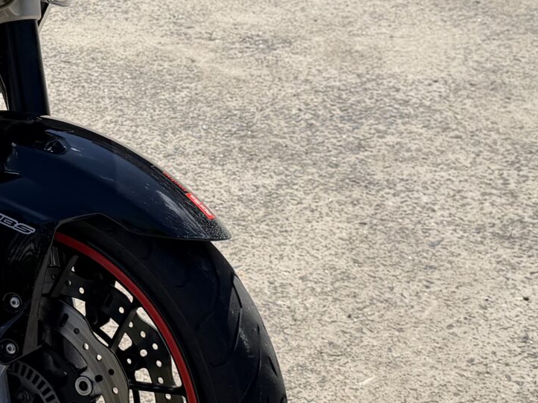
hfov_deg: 22.0
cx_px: -29
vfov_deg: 17.2
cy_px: 55
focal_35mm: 85
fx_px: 1321
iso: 80
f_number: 1.78
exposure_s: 1/4975
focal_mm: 6.76
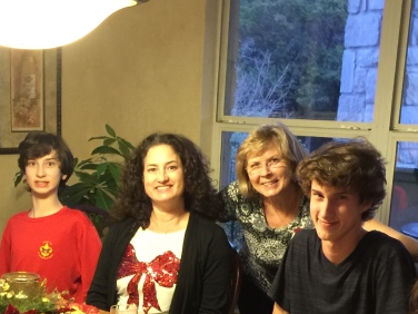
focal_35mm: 79
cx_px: 123
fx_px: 954
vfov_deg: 17.9
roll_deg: -2.0
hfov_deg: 24.5
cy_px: 364
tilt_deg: -13.6
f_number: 2.2
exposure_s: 1/4
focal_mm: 4.15
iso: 80
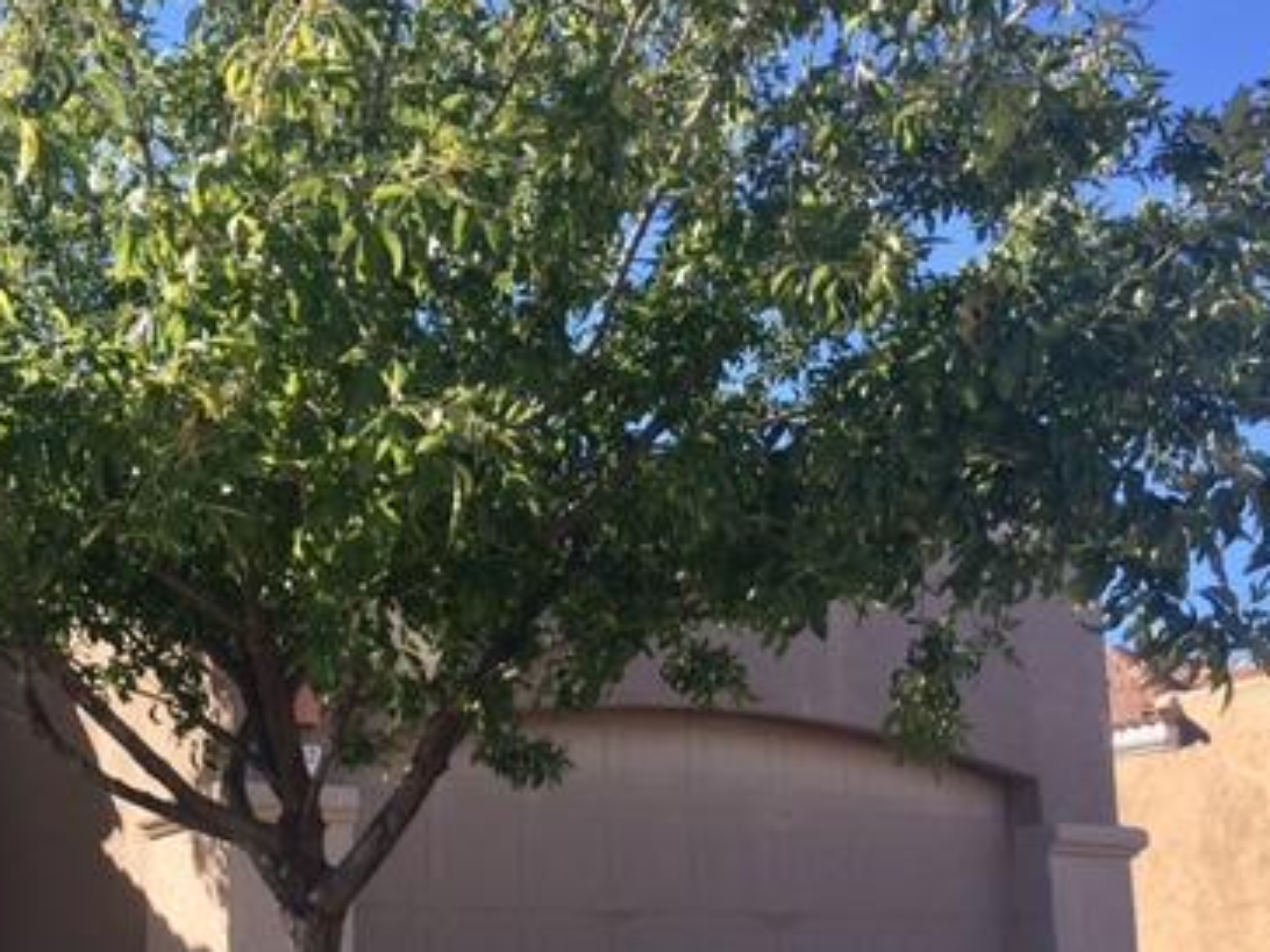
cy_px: 711
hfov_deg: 36.8
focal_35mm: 51
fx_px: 1871
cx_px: 345
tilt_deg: +10.3
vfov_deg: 28.2
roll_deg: +1.3
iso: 25
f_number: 2.2
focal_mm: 4.15
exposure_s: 1/596
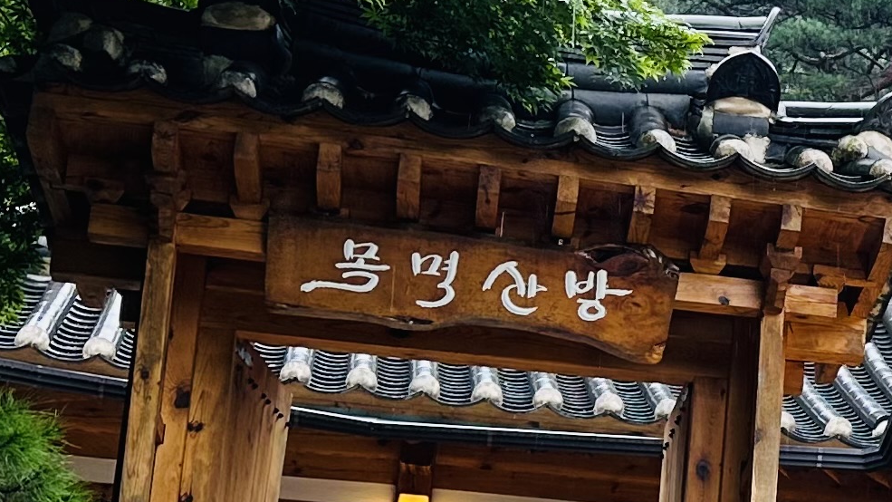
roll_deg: +0.3
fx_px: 1987
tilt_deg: +15.3
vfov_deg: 14.1
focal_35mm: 84
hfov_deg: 22.0
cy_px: 541
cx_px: 1239
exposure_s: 1/120
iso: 64
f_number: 1.78
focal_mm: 6.86
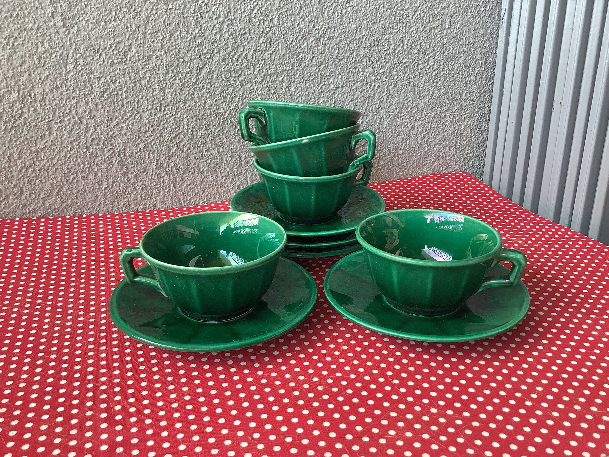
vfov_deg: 45.4
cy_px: 228
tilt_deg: -20.7
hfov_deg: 58.4
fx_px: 545
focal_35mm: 31
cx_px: 304
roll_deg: +0.0
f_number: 2.4
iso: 50
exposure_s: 1/100
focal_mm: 3.3
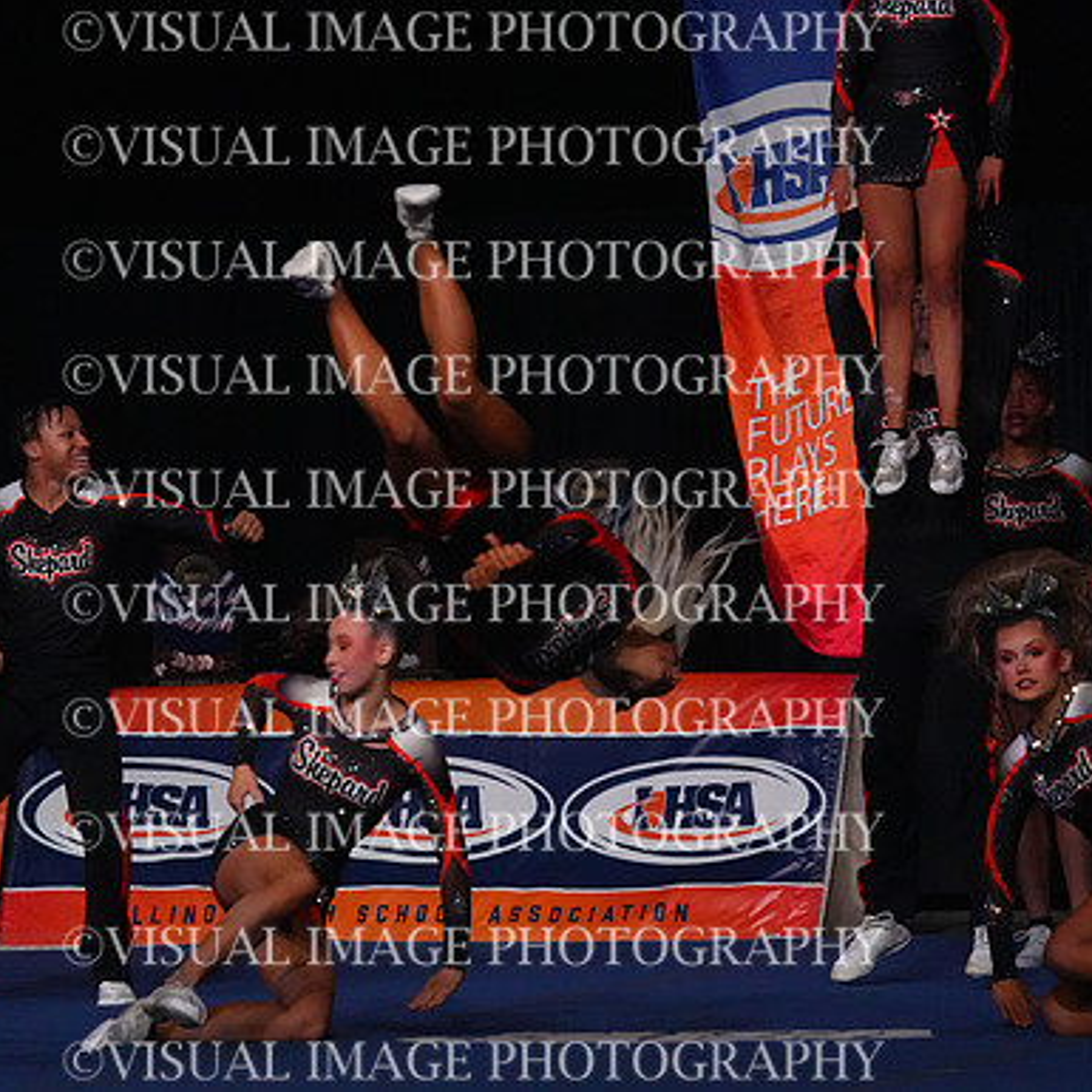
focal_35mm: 282
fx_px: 10065
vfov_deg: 6.2
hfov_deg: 6.2
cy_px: 546
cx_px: 474
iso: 16000
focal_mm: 220
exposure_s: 1/1250
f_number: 5.6
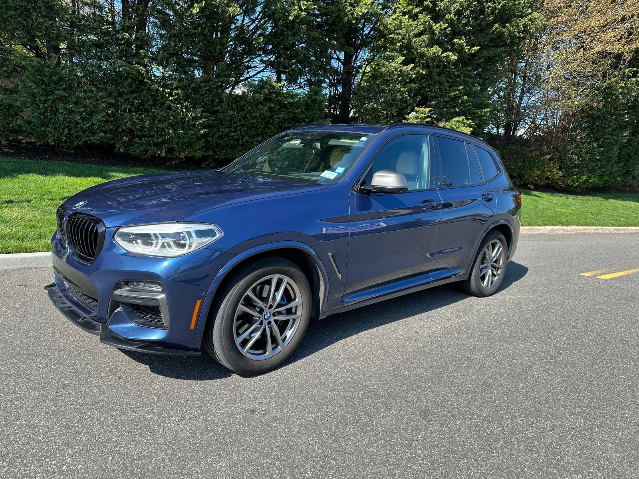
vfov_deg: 56.8
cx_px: 320
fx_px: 443
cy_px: 240
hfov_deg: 71.6
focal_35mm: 24
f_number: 1.78
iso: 80
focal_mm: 6.86
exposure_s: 1/1517
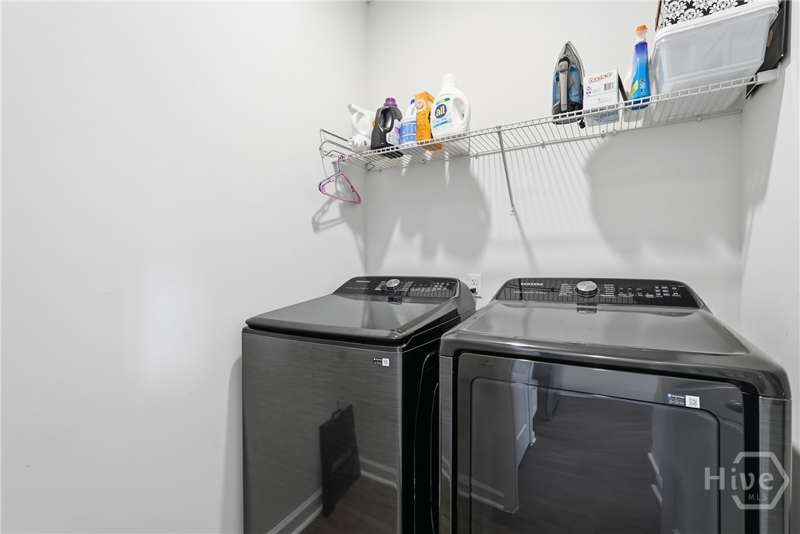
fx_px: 356
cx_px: 400
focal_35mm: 16
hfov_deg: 96.7
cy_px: 267
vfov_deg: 73.8
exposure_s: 1/13
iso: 320
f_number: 9
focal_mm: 16
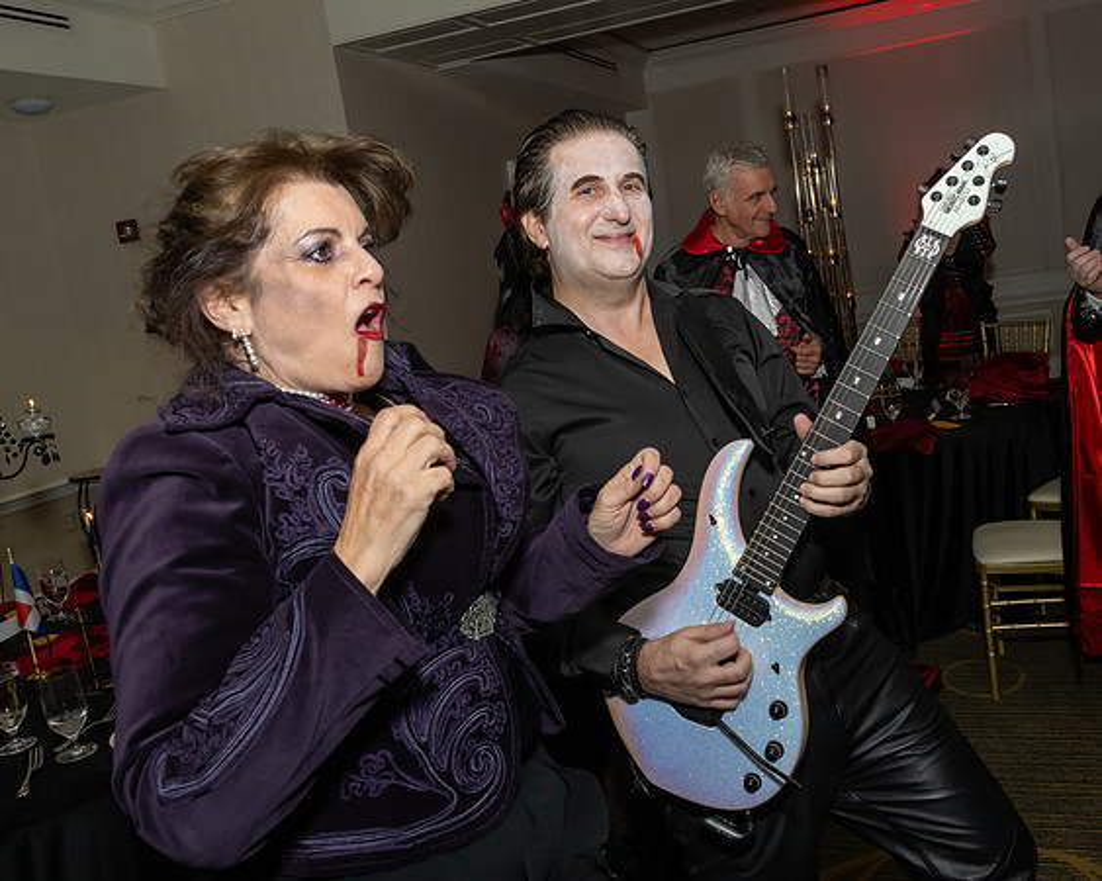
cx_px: 650
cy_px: 406
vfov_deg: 47.9
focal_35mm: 30
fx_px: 989
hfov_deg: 57.9
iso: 640
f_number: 7.1
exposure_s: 1/250
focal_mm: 17
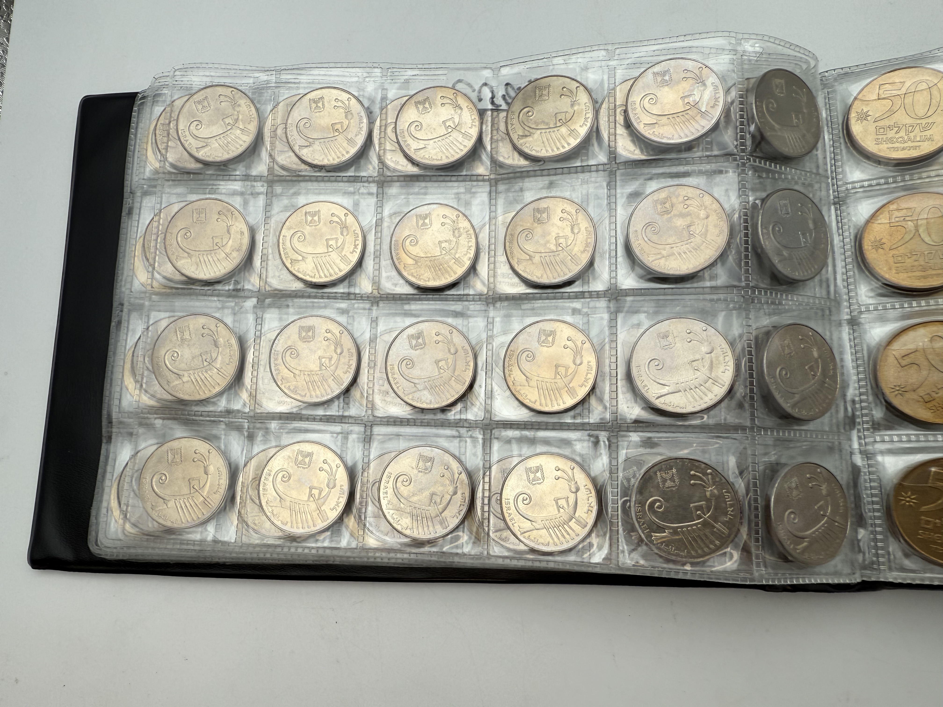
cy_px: 354
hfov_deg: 71.6
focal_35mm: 24
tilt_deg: -79.0
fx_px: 654
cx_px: 472
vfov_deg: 56.8
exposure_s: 1/312
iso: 40
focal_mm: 2.22
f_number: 2.2
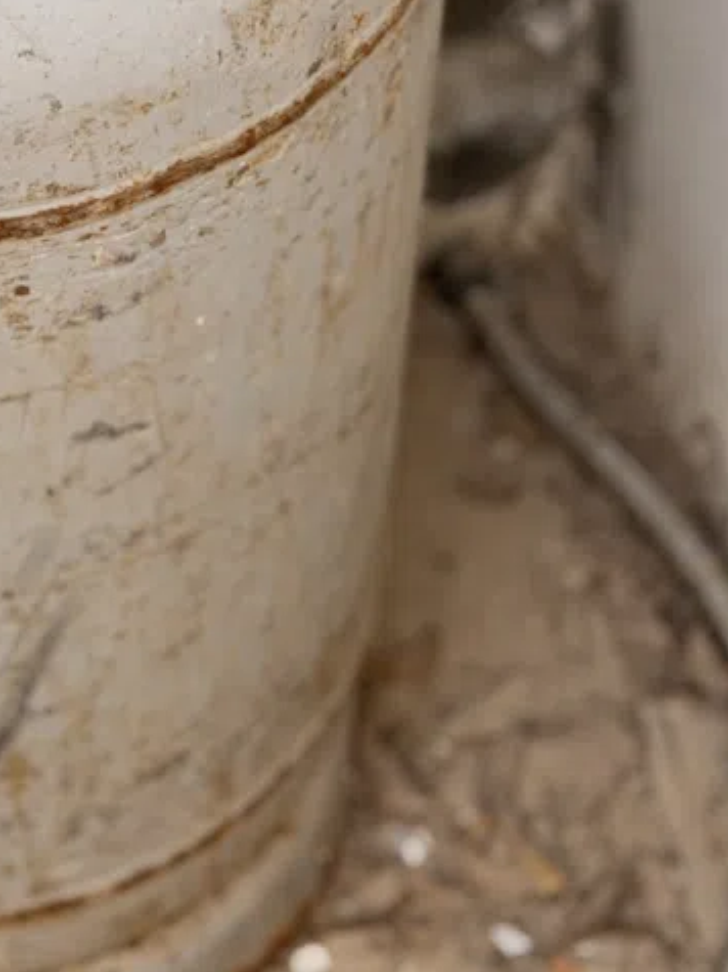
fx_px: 3871
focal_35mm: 138
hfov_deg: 10.6
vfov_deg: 14.1
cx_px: -112
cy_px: 77
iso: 64
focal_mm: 6.76
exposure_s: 1/519
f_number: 1.78
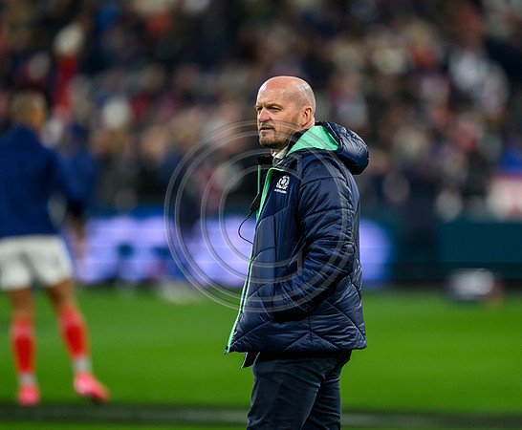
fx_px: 10861
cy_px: 233
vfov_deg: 2.3
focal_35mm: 695
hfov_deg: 2.8
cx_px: 349
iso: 2500
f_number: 4
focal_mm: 560
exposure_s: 1/1250
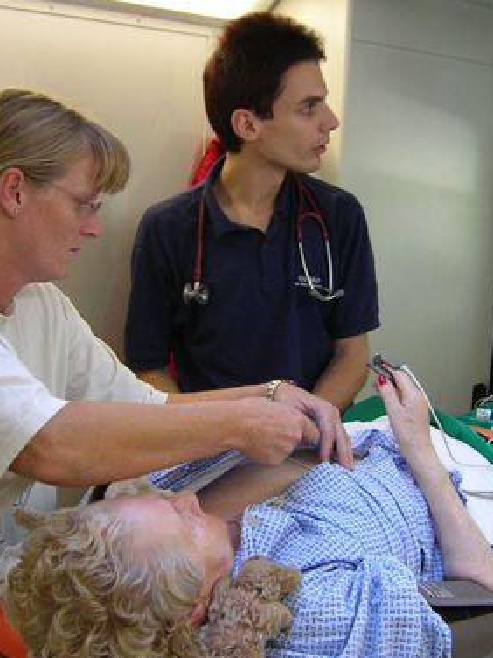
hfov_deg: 29.7
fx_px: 930
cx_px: 219
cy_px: 334
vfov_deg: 38.9
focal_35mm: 49
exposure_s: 1/44.6
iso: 100
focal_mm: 5.6
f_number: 2.8
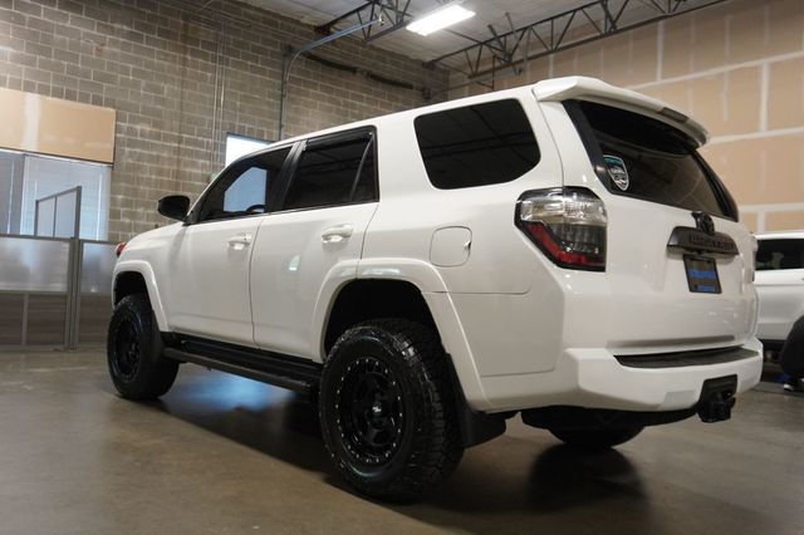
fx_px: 670
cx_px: 402
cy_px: 268
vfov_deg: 43.6
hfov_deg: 62.0
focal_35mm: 30
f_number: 4
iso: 2000
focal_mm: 20
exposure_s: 1/160
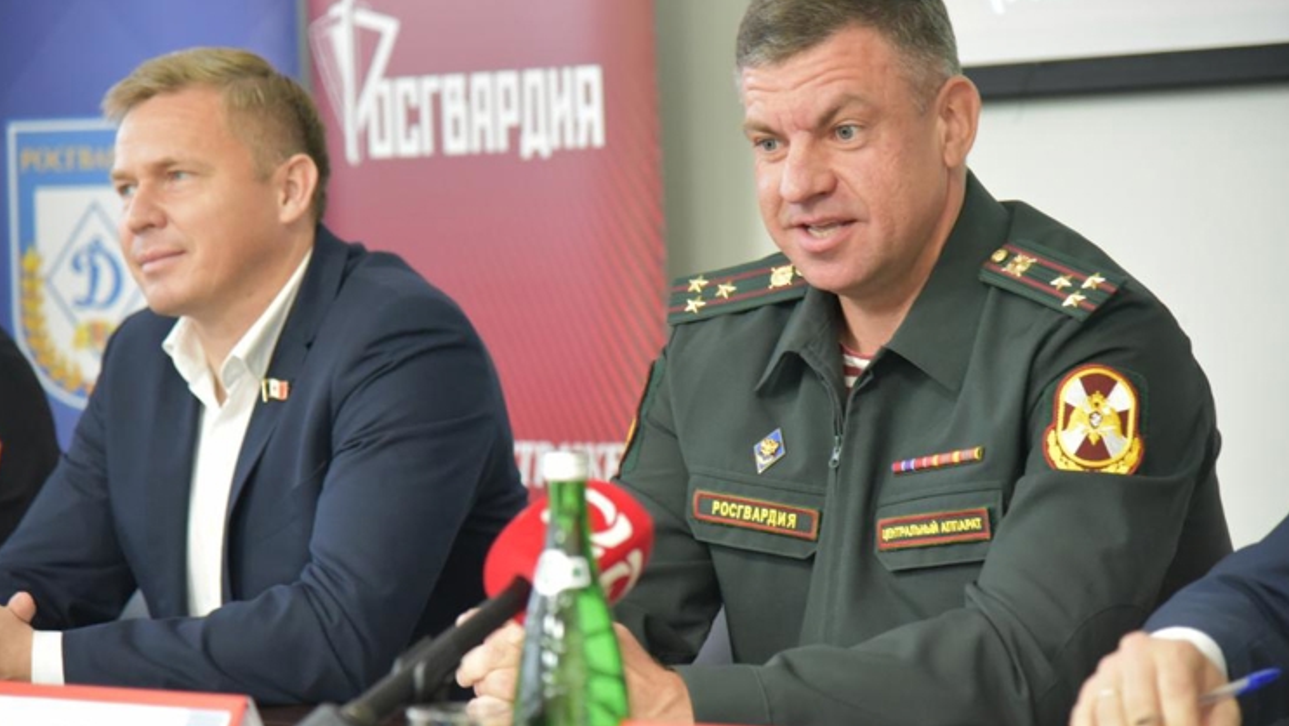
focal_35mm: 127
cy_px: 391
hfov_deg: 16.9
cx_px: 644
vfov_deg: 9.6
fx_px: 4342
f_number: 4
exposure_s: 1/100
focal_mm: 120
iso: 6400
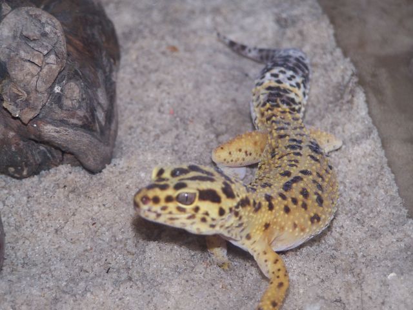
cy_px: 155
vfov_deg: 9.3
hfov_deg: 12.4
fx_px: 1897
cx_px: 206
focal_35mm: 159
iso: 80
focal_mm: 26.4
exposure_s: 1/125
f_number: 3.2
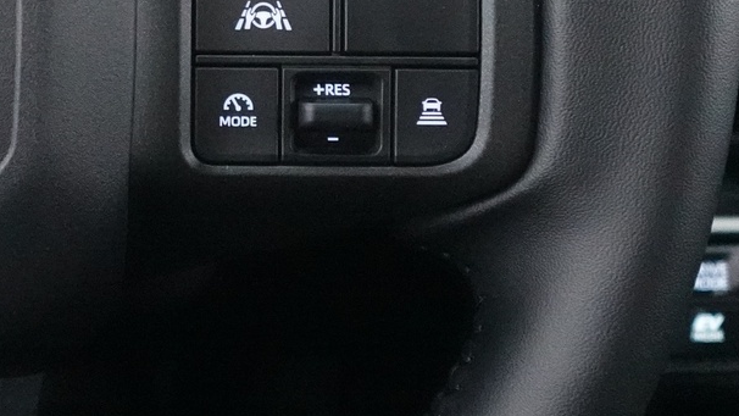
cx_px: 240
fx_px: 1097
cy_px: 24
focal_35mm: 56
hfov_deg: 36.8
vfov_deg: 20.9
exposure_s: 1/80
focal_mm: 7.6
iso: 6400
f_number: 2
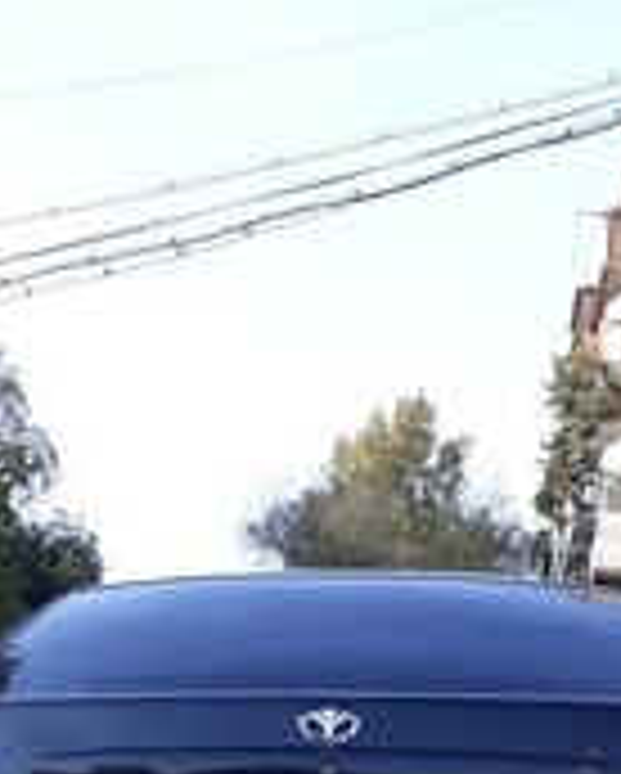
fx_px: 1743
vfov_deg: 22.5
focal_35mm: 76
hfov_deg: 20.2
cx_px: 292
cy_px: 999
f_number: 1.9
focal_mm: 3.6
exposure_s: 1/373
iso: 40
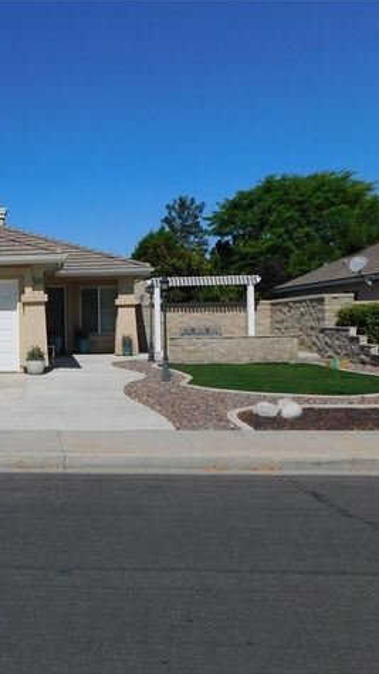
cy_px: 336
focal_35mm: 44
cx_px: -57
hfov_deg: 24.9
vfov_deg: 46.4
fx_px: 787
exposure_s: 1/1000
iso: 125
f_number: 6.4
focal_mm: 5.3
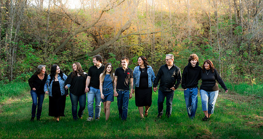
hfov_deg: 29.8
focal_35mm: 72
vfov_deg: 15.9
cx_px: 122
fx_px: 494
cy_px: 99
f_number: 6.3
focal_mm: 58
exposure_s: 1/200
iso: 6400
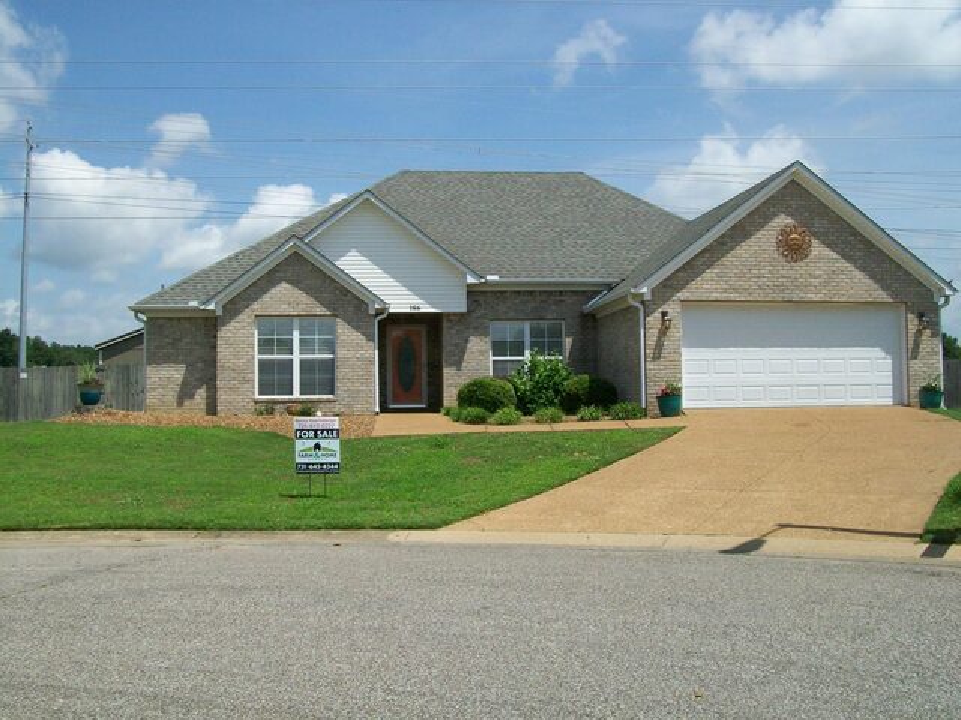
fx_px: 999
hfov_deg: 51.4
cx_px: 480
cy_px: 360
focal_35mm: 36
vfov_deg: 39.7
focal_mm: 6
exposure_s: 1/640
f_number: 4.8
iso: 64
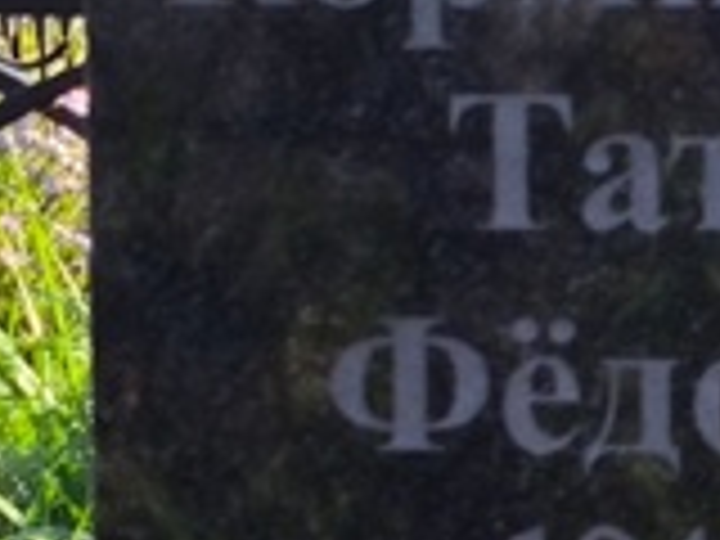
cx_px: 772
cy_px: 356
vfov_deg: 6.0
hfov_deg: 7.9
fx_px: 5179
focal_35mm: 249
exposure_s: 1/411
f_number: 1.7
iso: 50
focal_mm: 4.71
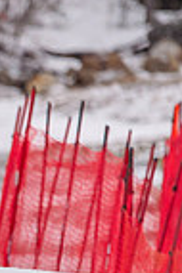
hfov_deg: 0.6
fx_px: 18494
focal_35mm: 2433
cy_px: 302
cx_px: -366
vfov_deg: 0.8
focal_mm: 600
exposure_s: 1/2500
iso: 800
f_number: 6.3
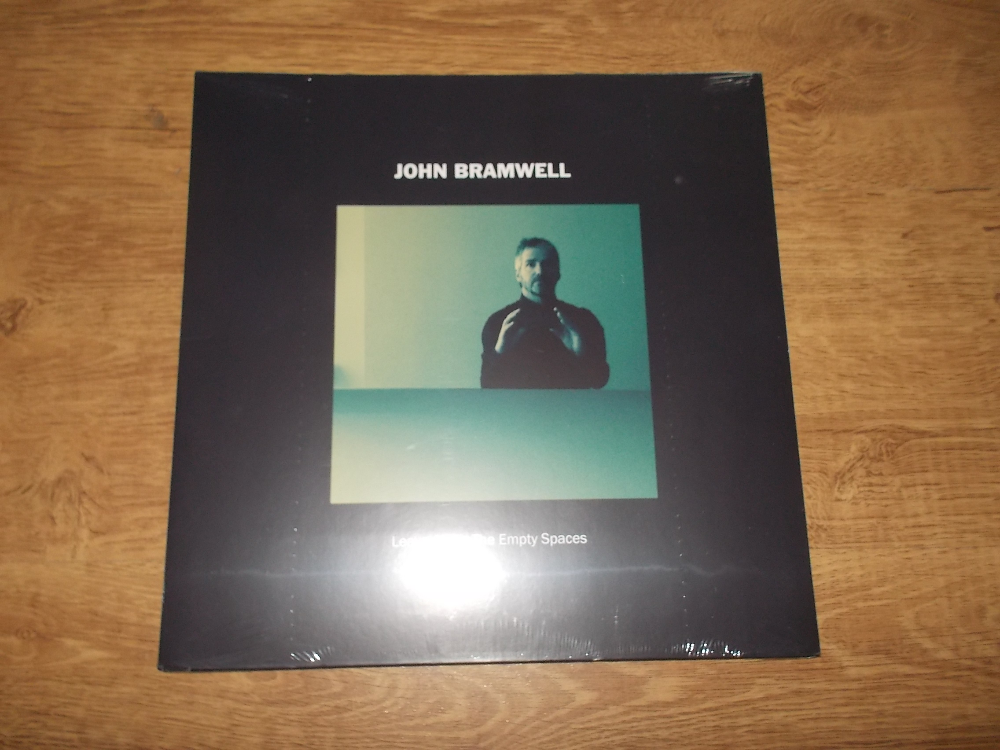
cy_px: 375
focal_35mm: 29
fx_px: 838
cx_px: 500
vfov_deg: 48.2
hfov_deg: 61.7
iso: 200
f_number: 3.3
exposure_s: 1/30
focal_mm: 4.1
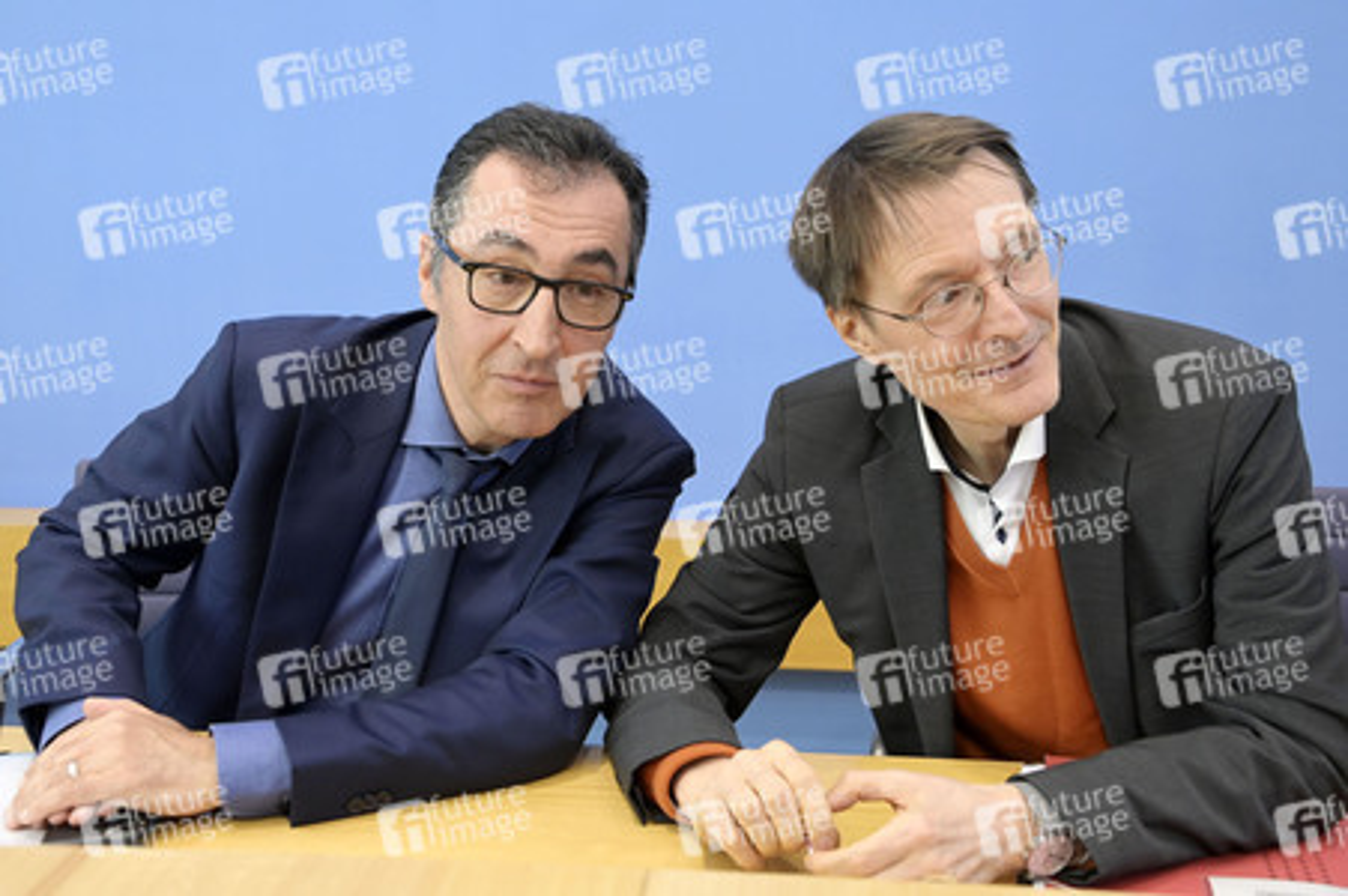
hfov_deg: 44.5
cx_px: 674
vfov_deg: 30.5
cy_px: 448
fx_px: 1646
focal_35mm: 44
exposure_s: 1/640
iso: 3200
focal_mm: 44
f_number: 5
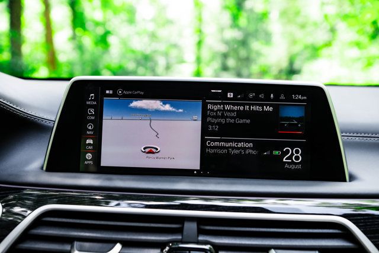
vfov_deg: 35.1
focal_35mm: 38
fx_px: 400
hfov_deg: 50.7
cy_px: 126
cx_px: 190
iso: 800
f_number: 4.5
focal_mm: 38
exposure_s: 1/250
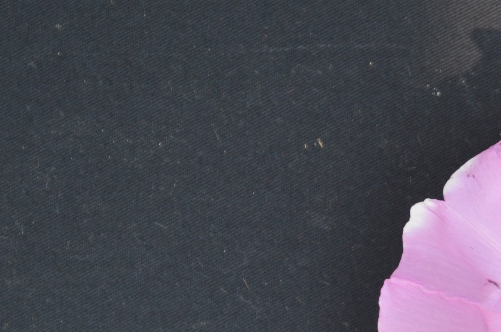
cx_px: 593
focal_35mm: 351
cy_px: 358
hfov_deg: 5.8
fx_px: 4880
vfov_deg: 3.9
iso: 500
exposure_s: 1/125
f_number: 5.6
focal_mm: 85
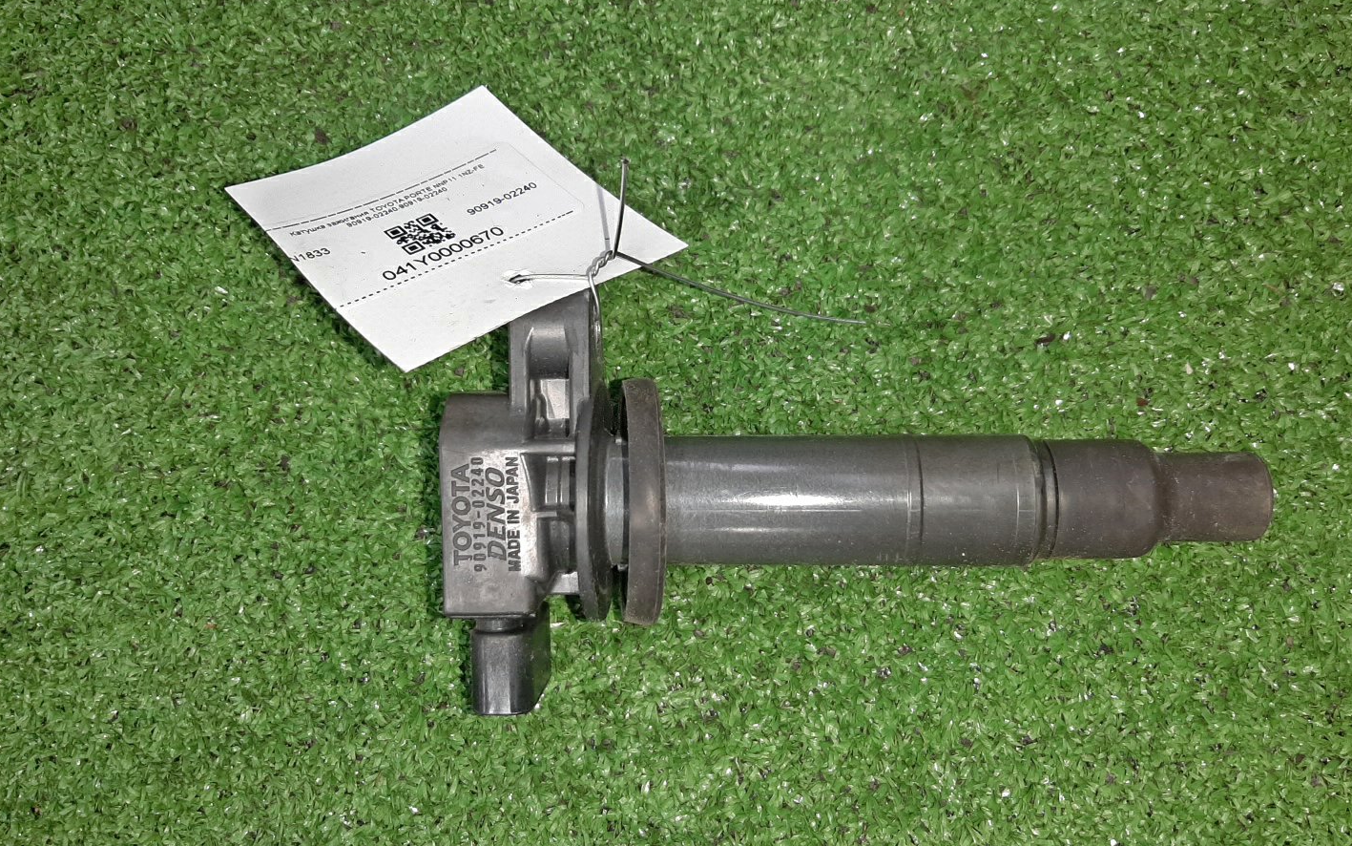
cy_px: 460
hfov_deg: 66.5
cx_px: 683
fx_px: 1032
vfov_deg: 44.5
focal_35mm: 28
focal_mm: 3.93
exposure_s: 1/50
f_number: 1.7
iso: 114
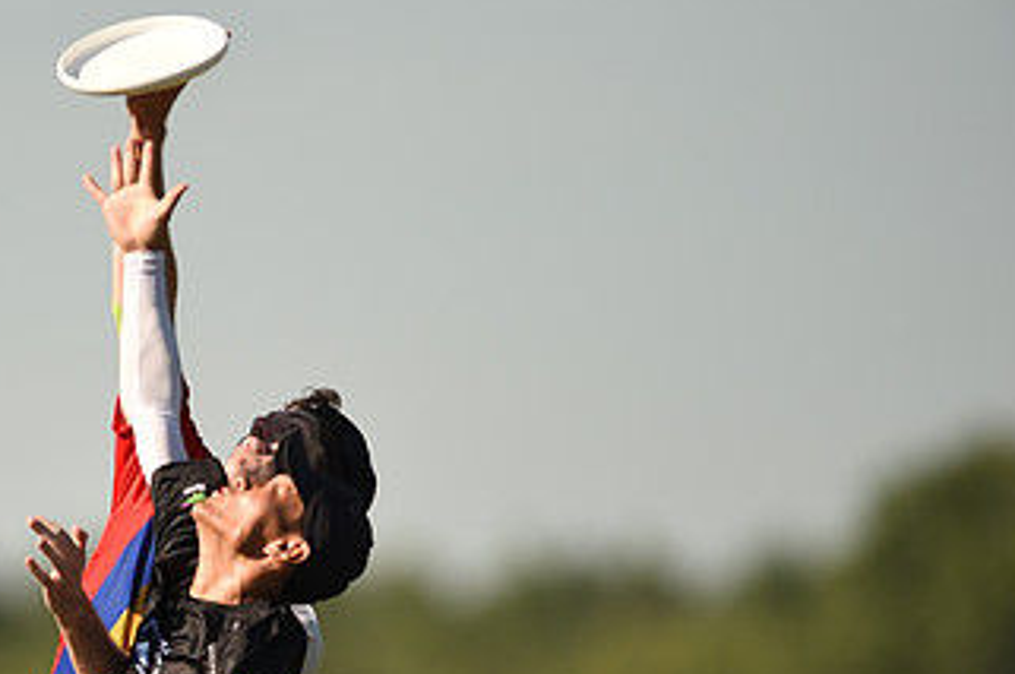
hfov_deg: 2.9
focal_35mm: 723
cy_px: 517
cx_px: 158
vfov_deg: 1.9
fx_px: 20354
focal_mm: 400
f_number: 3.2
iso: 100
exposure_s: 1/2000
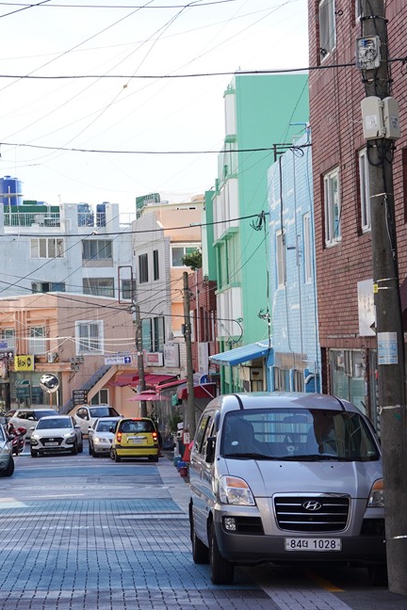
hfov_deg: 12.6
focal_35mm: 108
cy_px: 255
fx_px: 1831
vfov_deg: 18.9
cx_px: 80
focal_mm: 35
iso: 100
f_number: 7.1
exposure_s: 1/125
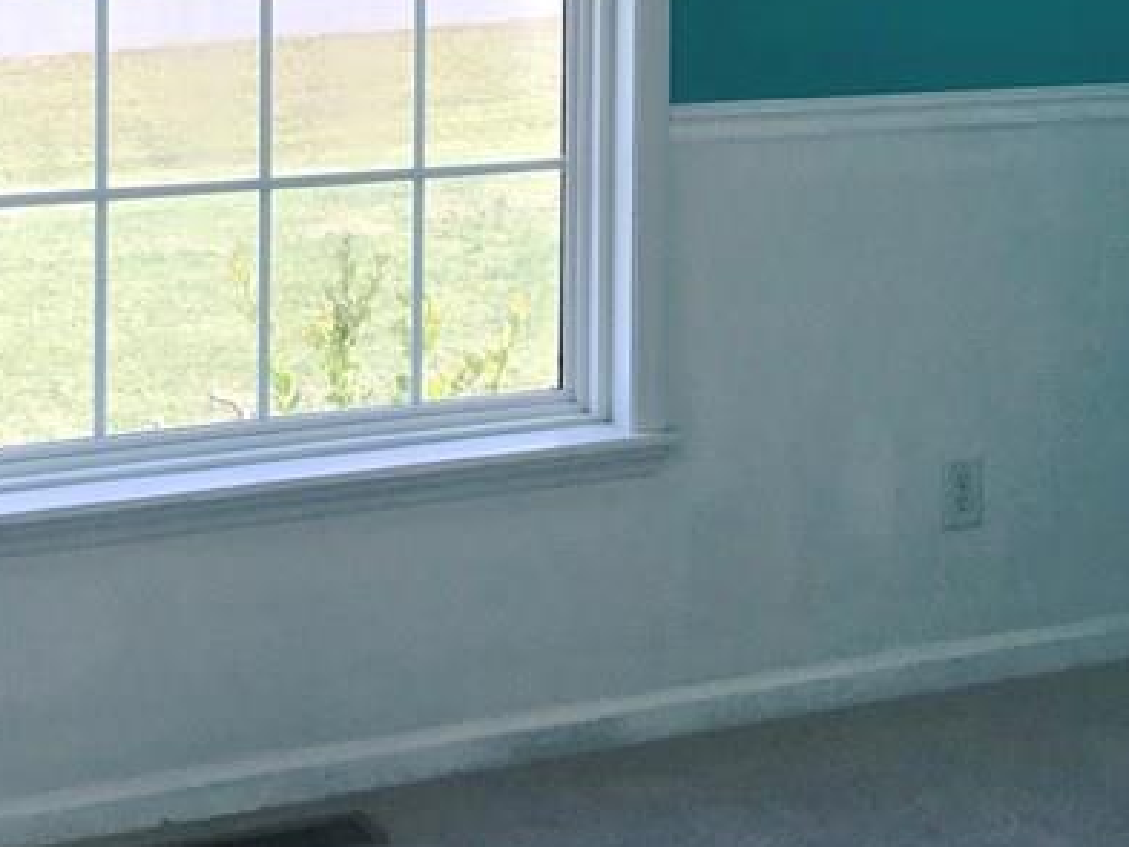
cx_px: 485
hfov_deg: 26.6
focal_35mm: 73
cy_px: -40
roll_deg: -0.8
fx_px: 2382
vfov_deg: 19.5
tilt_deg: -2.9
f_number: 1.8
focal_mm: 3.99
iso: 20
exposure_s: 1/669
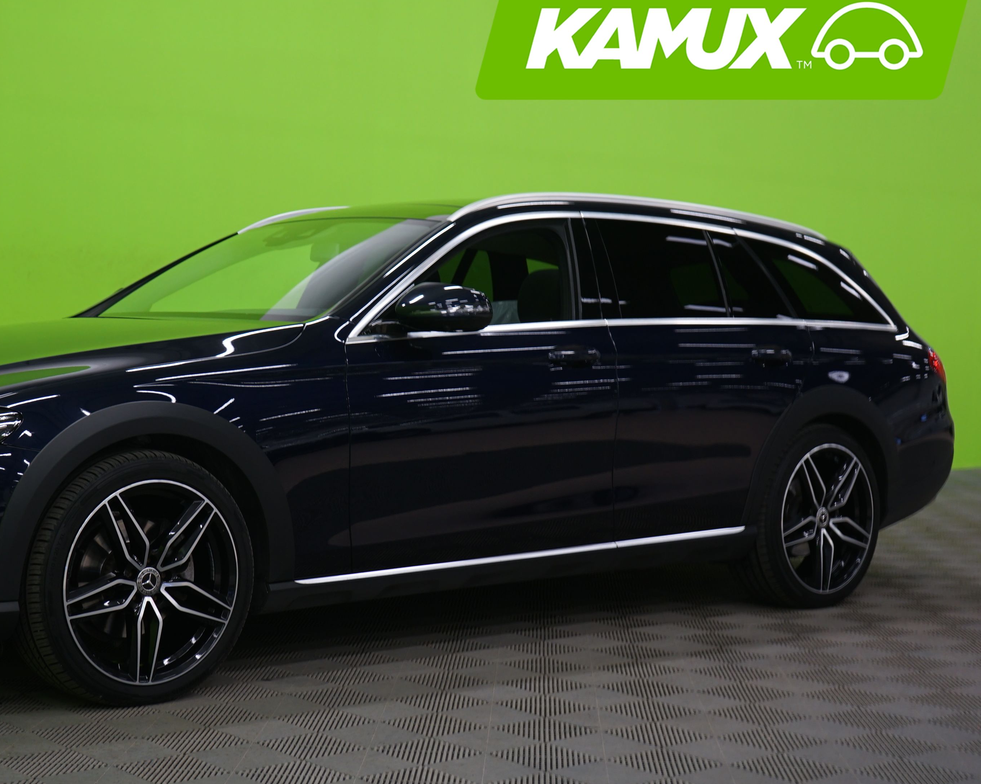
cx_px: 297
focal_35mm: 57
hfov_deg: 32.6
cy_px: 405
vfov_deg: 26.7
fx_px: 1655
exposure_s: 1/10
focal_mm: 42
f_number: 5
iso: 400
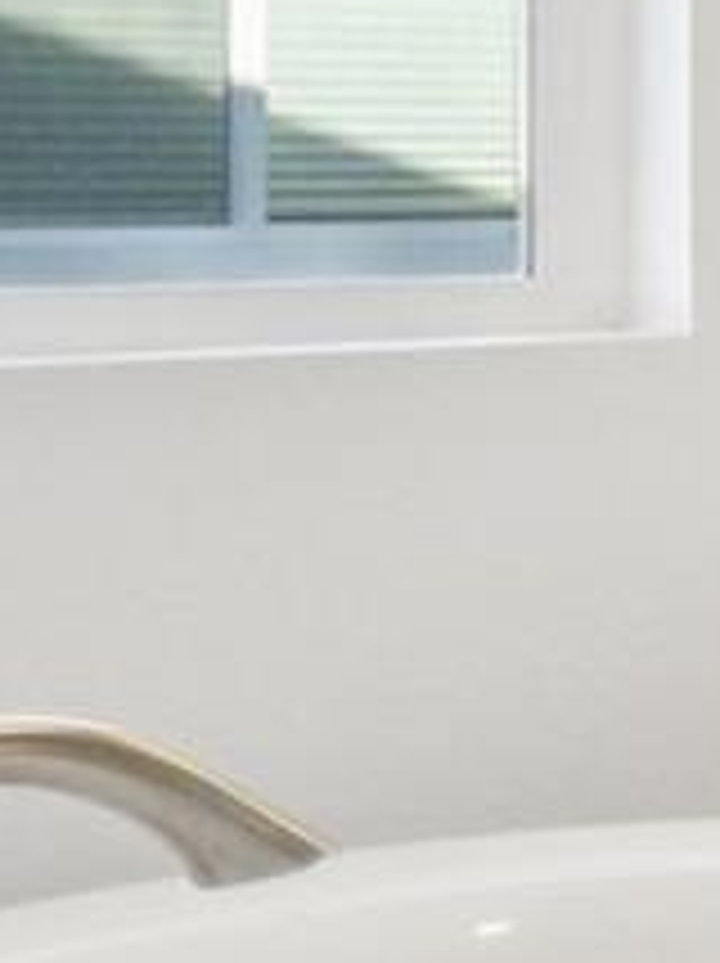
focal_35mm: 108
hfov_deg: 8.1
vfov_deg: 18.1
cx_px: 2862
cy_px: 180
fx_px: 3001
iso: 400
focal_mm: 10
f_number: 8
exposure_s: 1/60
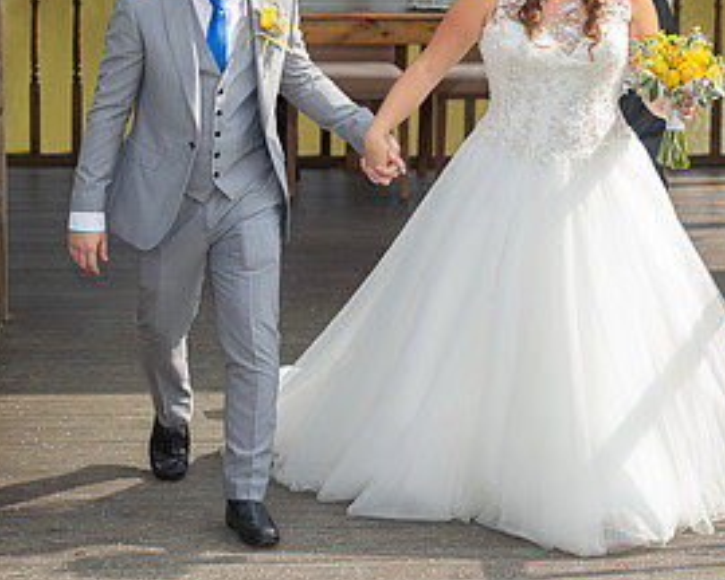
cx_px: 550
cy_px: 183
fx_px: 3819
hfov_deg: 10.8
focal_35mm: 178
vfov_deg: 8.7
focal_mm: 85
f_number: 2.8
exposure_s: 1/800
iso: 100
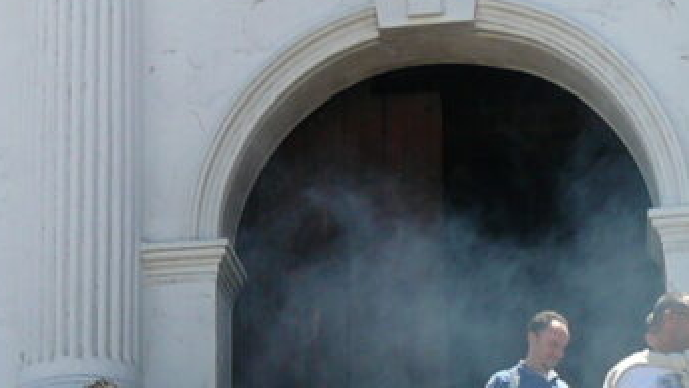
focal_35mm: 114
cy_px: 677
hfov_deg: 18.8
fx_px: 2083
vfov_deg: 10.1
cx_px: 424
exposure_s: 1/640
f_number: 2.8
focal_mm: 5.2
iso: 80
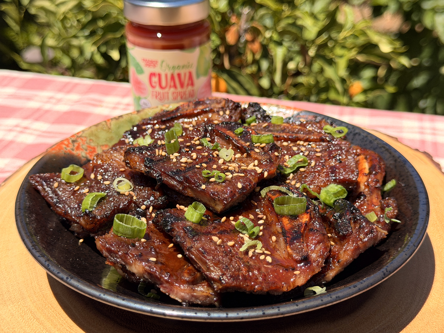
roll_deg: +1.6
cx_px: 222
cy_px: 166
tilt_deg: -30.1
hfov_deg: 39.7
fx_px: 616
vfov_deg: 30.3
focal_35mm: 48
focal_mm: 6.76
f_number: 1.78
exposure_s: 1/4329
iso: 80
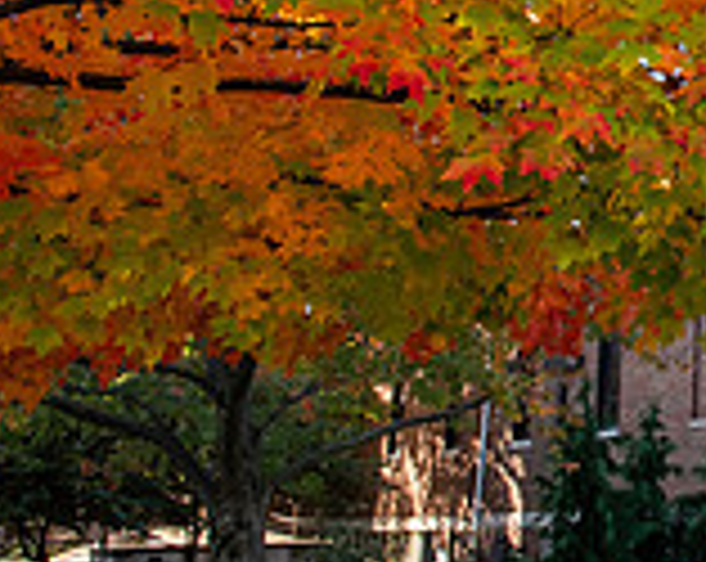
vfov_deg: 22.7
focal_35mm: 66
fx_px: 1376
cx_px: 1097
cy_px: 92
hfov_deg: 22.7
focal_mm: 19
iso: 640
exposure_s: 1/200
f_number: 10
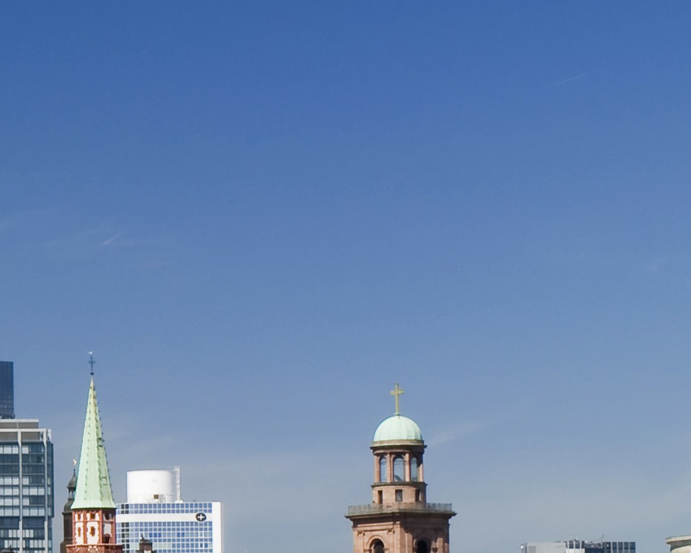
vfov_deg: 8.5
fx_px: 3743
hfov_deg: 10.1
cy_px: 289
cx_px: -442
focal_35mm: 183
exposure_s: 1/8
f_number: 22
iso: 100
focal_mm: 38
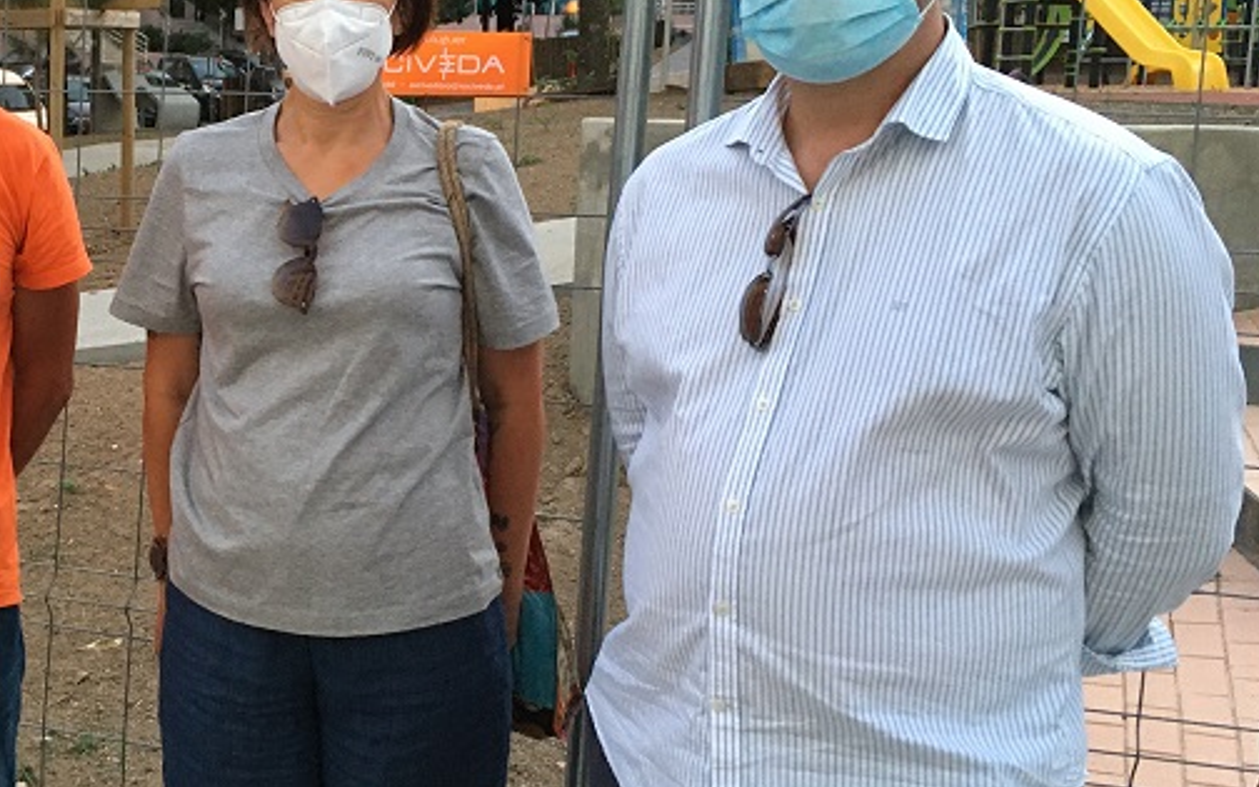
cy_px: 372
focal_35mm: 52
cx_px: 219
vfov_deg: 24.9
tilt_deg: -8.7
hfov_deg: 37.2
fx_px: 1784
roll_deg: -1.0
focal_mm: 4.15
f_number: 2.2
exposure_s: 1/17
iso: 200
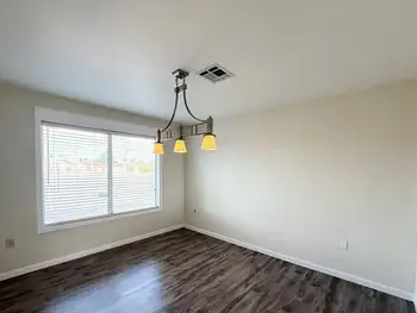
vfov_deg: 77.9
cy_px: 175
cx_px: 223
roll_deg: -0.9
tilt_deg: -1.6
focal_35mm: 16
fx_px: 193
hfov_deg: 94.3
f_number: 2.2
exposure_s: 1/120
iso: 64
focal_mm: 2.22
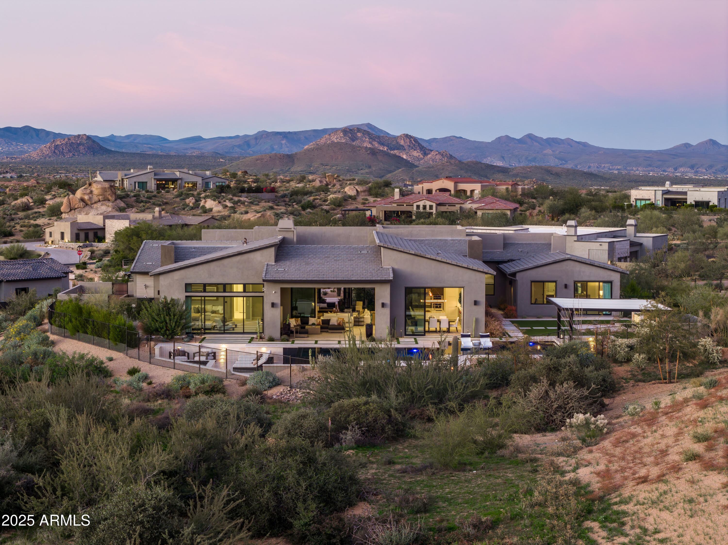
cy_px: 272
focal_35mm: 70
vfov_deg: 21.0
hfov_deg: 27.8
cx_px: 364
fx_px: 1472
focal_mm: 19.35
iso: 400
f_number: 2.8
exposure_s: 1/40
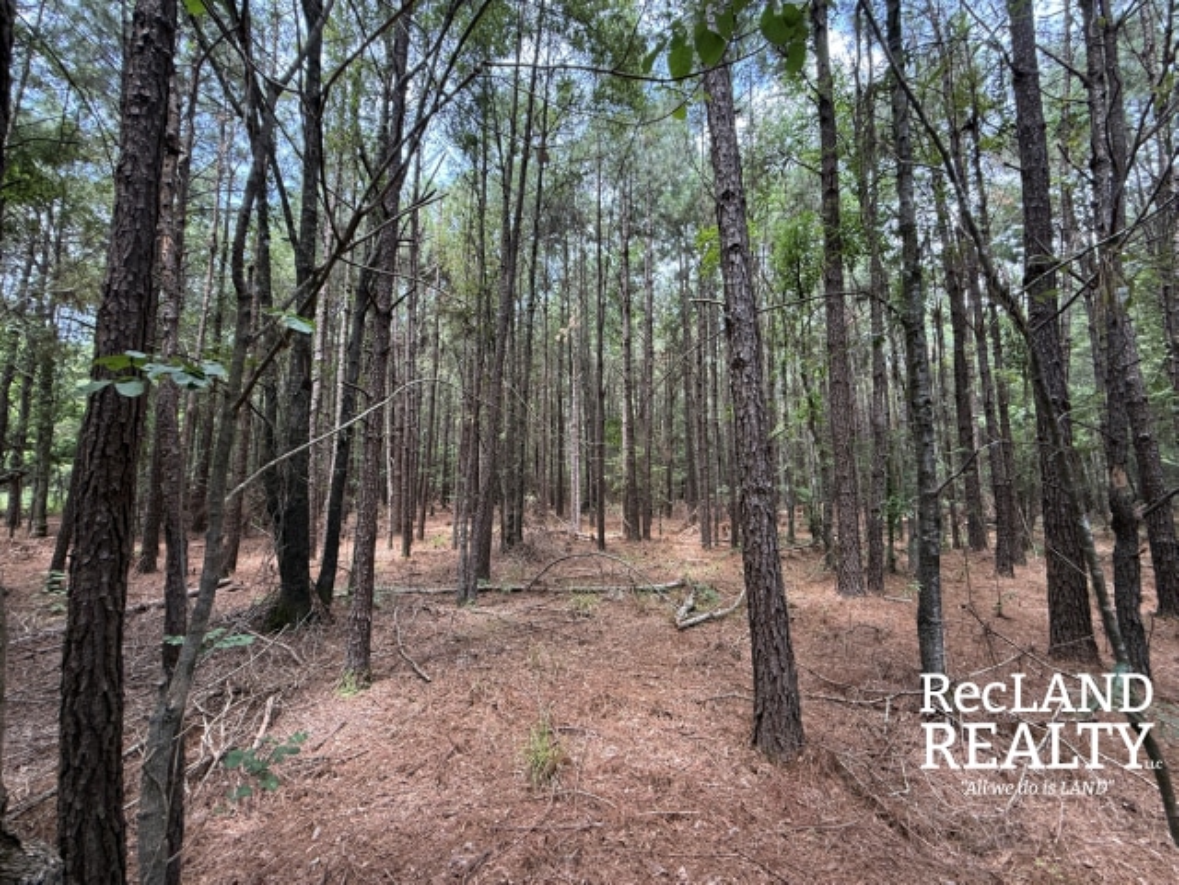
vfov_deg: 85.7
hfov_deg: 102.1
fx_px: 477
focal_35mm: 14
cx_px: 590
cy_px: 442
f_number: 2.2
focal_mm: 2.22
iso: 100
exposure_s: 1/99
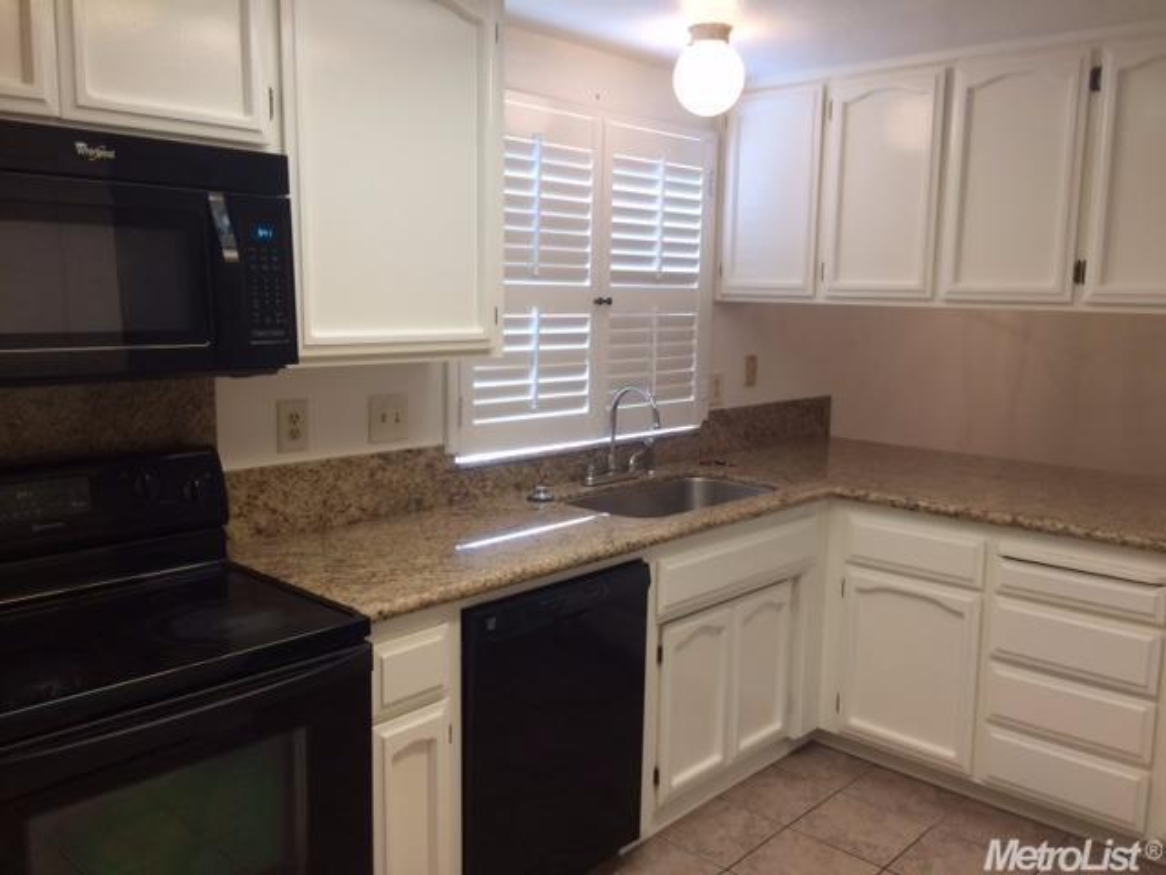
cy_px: 438
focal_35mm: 29
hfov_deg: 61.7
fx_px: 977
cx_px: 583
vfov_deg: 48.2
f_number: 2.2
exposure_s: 1/40
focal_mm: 4.15
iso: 32
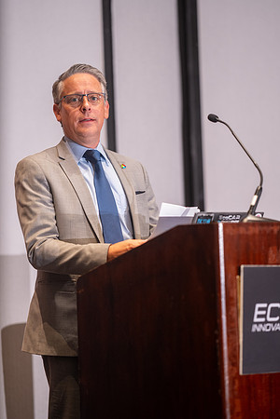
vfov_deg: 15.2
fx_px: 1575
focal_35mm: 135
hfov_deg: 10.2
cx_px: 140
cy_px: 210
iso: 1600
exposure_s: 1/200
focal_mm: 135
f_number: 1.8
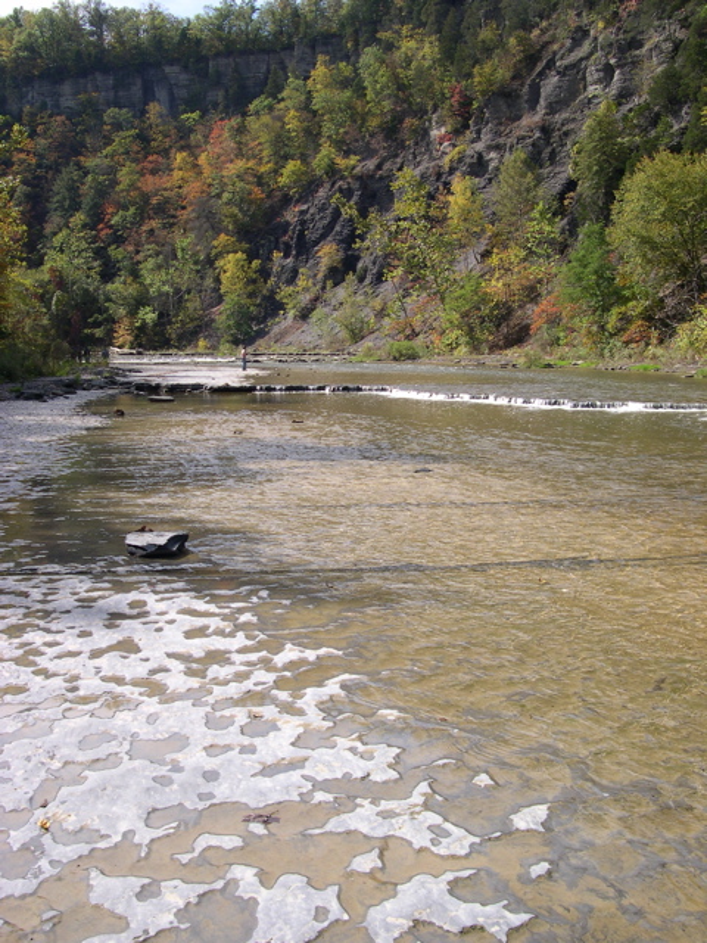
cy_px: 472
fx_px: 1035
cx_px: 354
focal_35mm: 38
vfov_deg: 49.0
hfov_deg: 37.7
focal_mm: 8
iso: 100
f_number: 7.6
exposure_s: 1/98.9
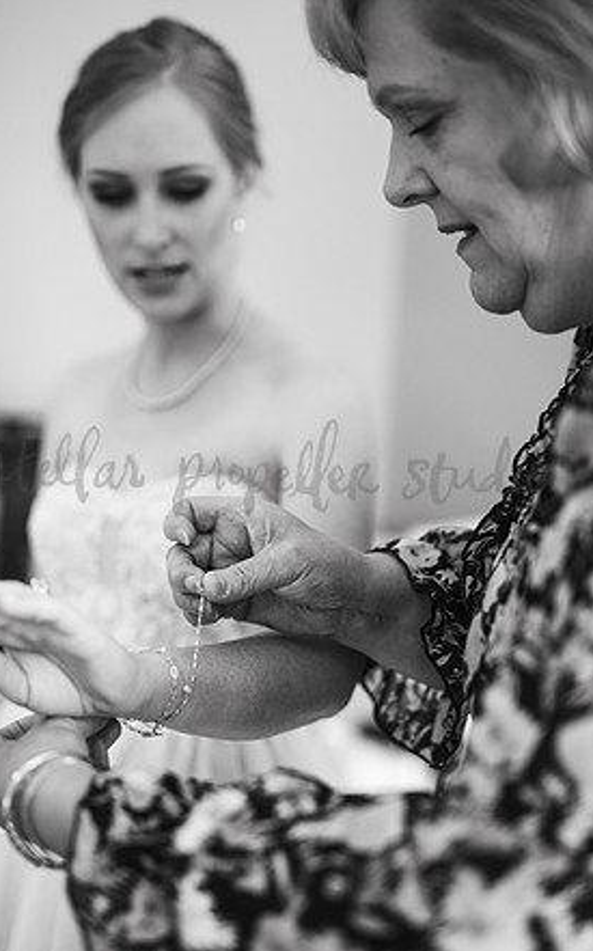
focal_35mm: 52
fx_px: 1347
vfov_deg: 38.9
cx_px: 275
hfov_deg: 24.8
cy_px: 468
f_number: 1.8
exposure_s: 1/160
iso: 500
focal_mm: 50
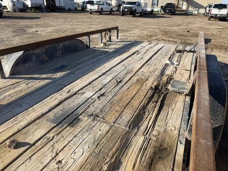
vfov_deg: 56.8
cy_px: 86
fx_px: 158
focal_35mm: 24
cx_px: 114
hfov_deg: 71.6
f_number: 1.78
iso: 80
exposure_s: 1/3584
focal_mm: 6.76
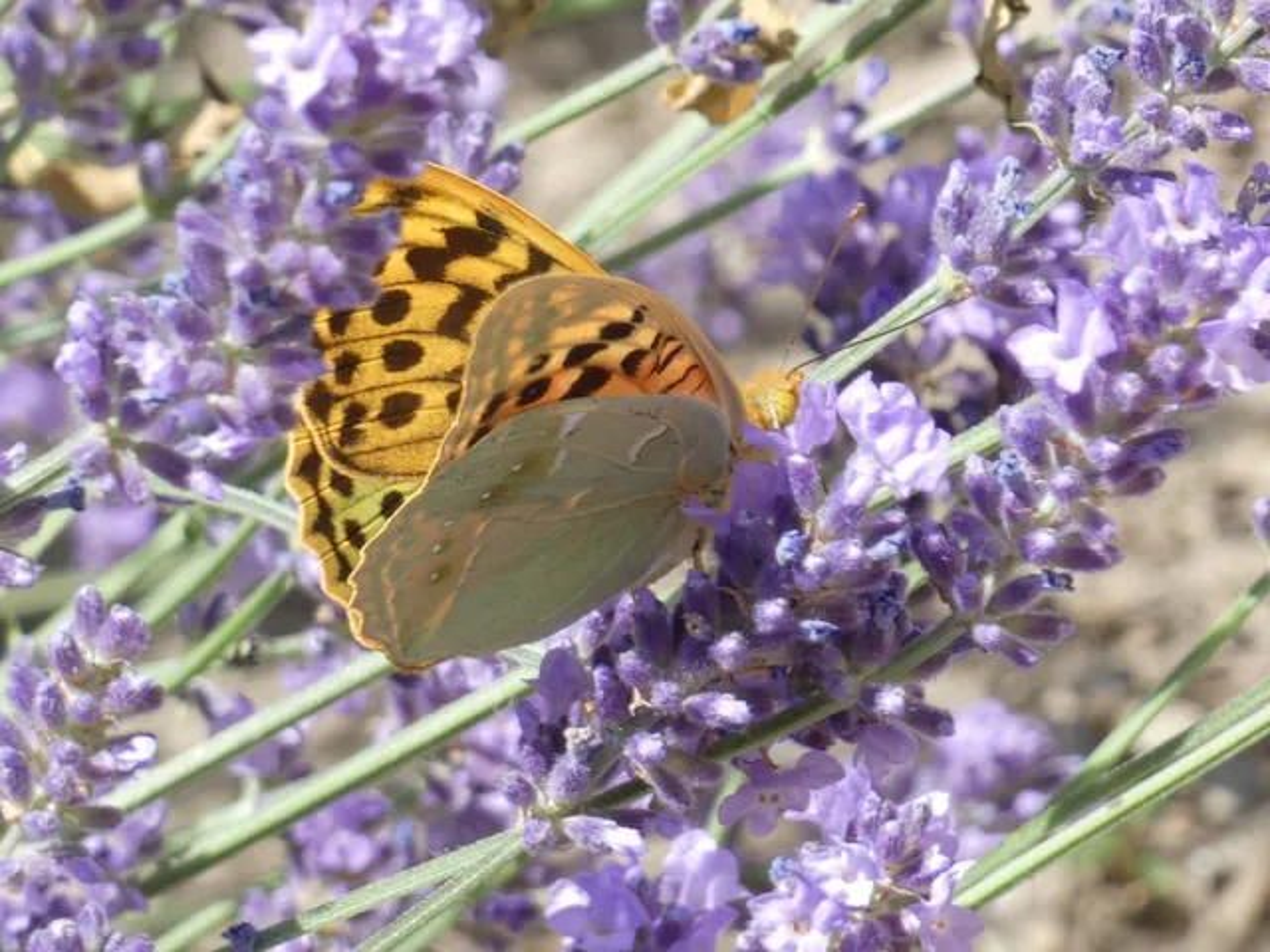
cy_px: 476
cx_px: 635
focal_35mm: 350
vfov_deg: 4.2
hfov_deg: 5.7
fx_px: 12841
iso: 80
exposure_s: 1/125
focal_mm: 62.7
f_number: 5.6
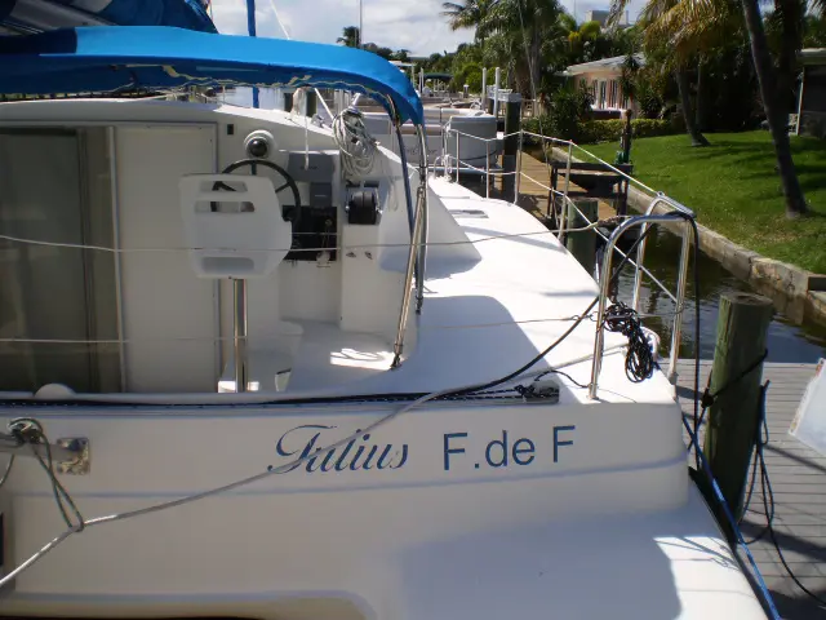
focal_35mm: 36
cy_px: 310
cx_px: 413
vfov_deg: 39.7
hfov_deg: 51.4
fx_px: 859
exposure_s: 1/1250
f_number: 4.6
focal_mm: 6.3
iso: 64
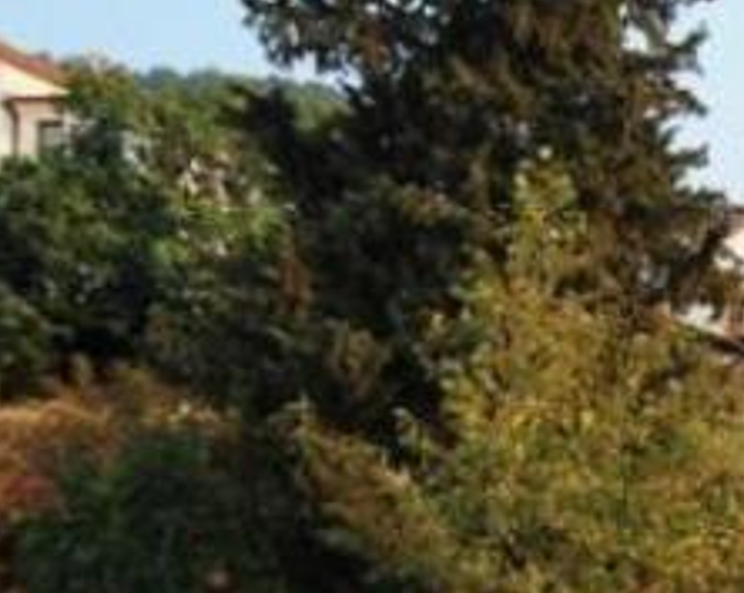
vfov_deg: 16.1
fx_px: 1935
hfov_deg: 16.6
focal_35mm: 88
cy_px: 851
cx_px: 1483
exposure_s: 1/80
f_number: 4
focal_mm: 12
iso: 200
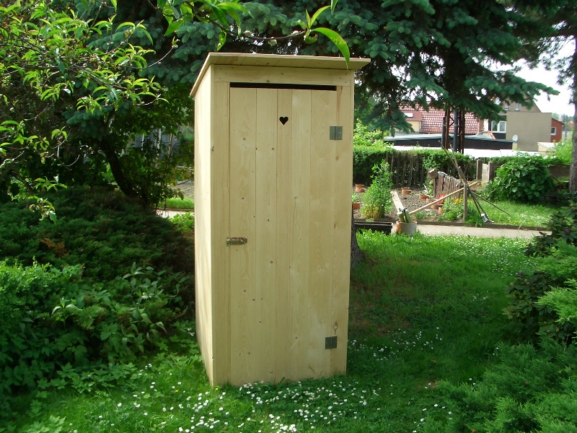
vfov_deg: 40.7
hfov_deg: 52.6
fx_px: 583
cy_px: 216
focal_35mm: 35
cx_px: 288
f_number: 4.3
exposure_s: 1/160
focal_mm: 5.8
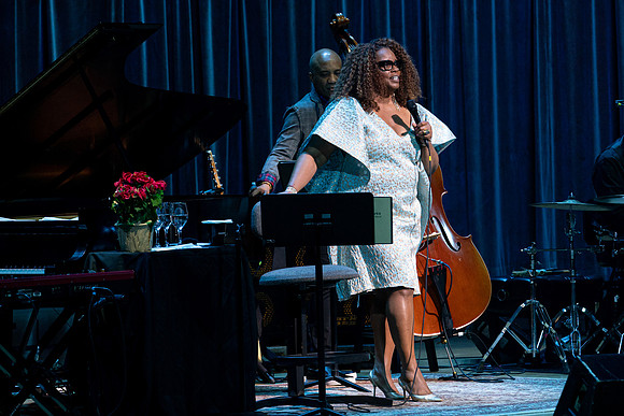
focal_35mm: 220
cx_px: 180
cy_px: 201
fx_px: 3814
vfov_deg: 6.2
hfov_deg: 9.3
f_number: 5.6
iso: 2500
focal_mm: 148
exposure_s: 1/320
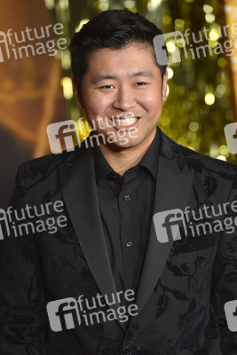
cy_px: 178
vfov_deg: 10.3
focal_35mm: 200
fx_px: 1973
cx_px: 118
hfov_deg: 6.9
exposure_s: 1/320
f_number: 5
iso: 2000
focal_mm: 200
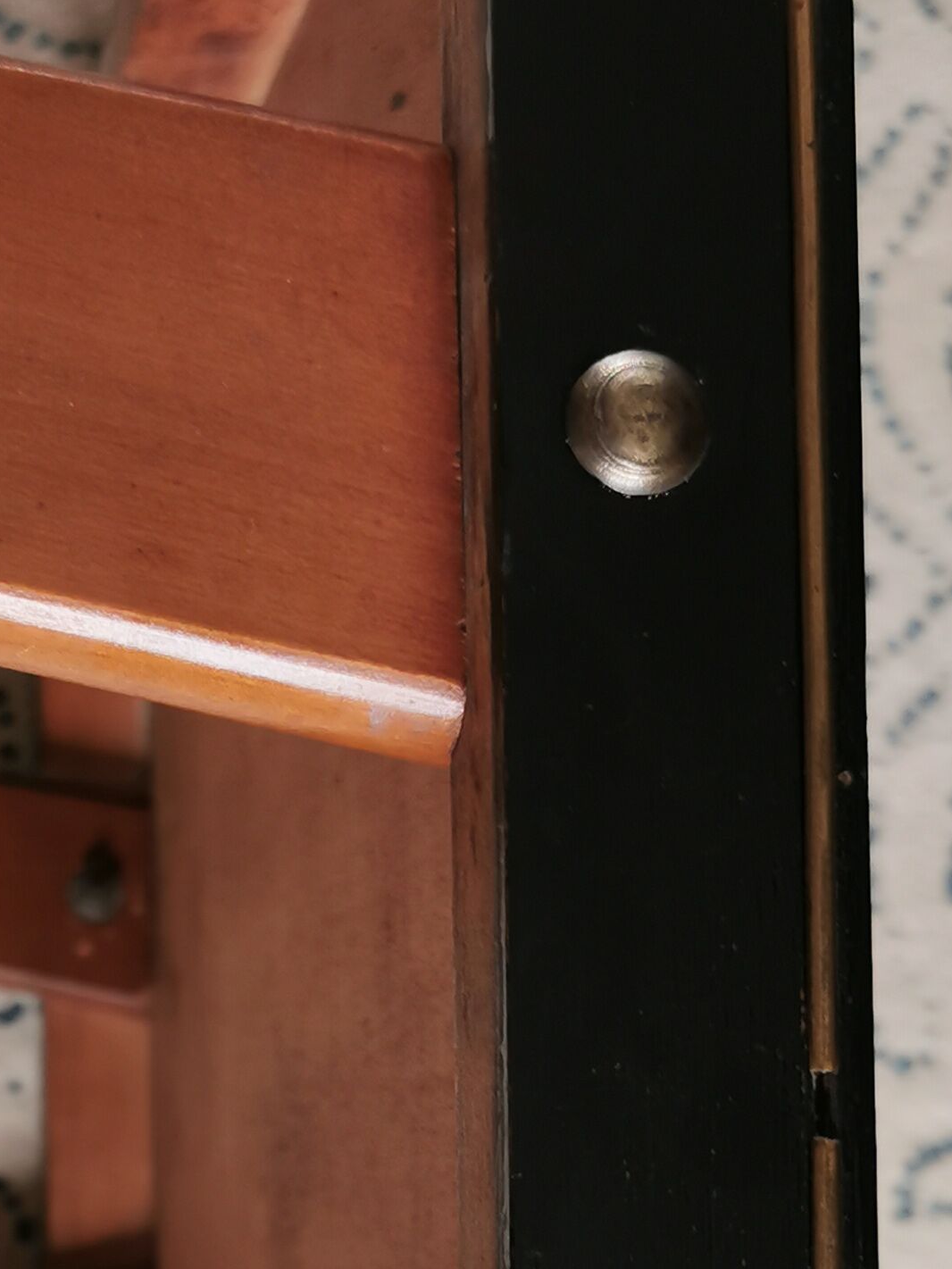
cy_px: 998
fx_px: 2823
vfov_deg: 25.0
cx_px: 201
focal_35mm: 77
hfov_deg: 19.0
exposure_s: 1/100
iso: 100
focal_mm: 5.56
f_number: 1.6
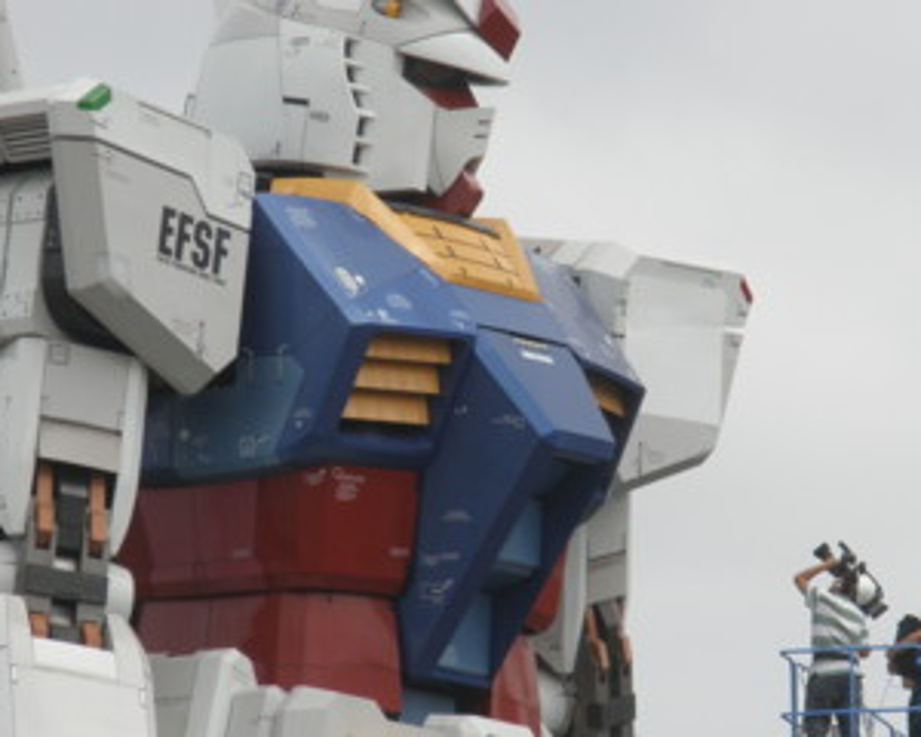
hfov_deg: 5.1
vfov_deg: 4.1
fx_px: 10385
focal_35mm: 381
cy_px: 372
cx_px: 507
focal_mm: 46.2
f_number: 5.3
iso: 64
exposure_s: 1/500
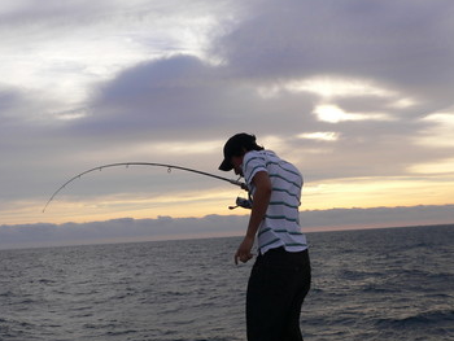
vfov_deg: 32.1
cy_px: 214
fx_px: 591
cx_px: 221
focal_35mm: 45
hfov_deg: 42.0
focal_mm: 5.8
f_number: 5.6
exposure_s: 1/200
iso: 80
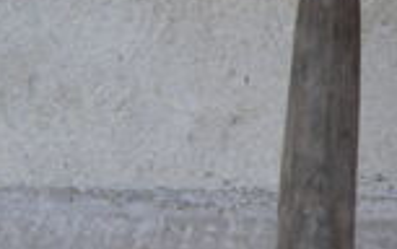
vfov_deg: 8.3
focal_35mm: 158
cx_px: 516
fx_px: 1711
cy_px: 213
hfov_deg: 12.8
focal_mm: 6.3
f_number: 3.5
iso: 80
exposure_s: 1/50
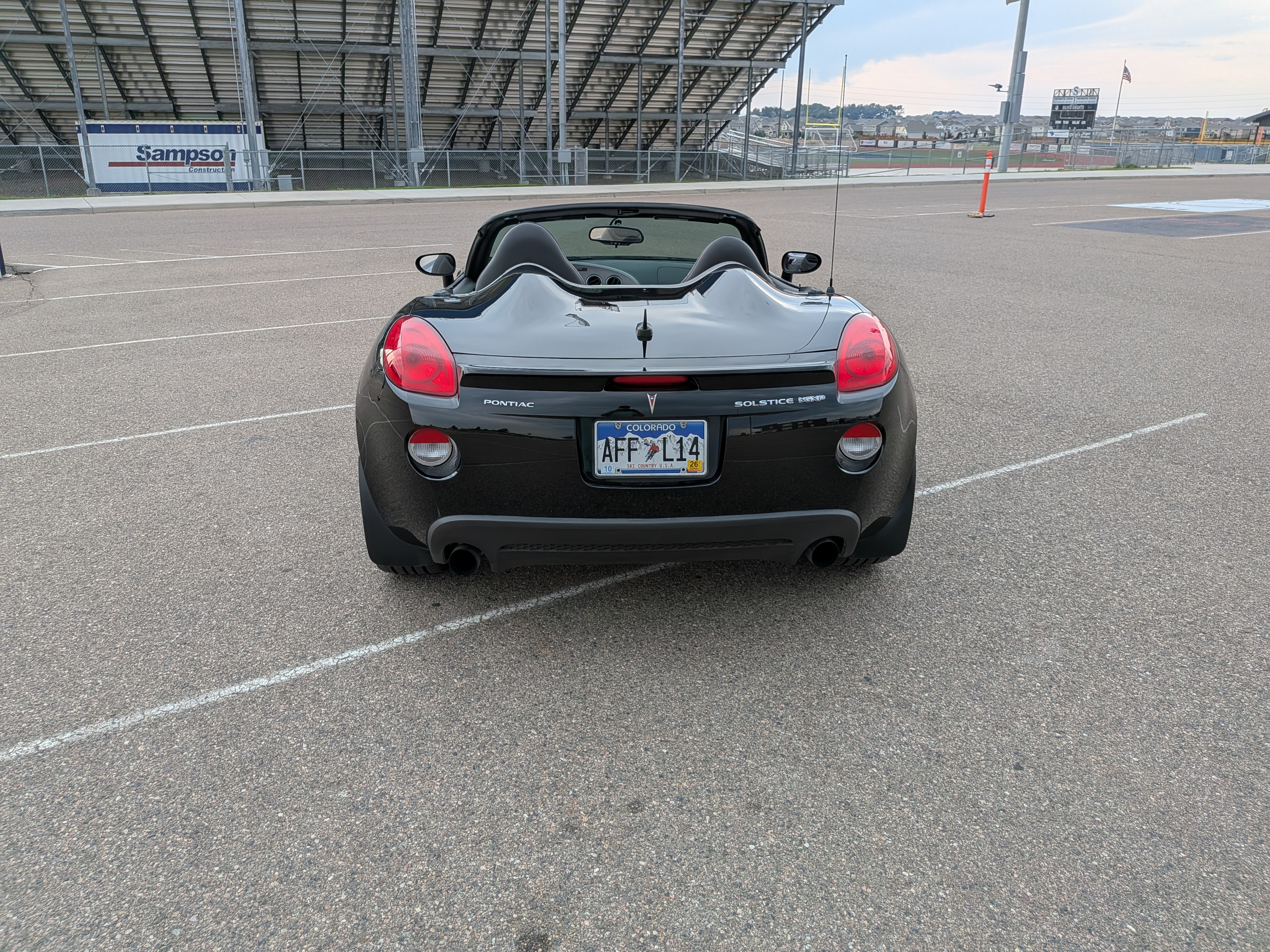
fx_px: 881
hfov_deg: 71.6
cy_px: 476
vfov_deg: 56.8
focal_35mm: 24
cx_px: 635
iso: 27
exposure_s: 1/298
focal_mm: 4.53
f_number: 1.7
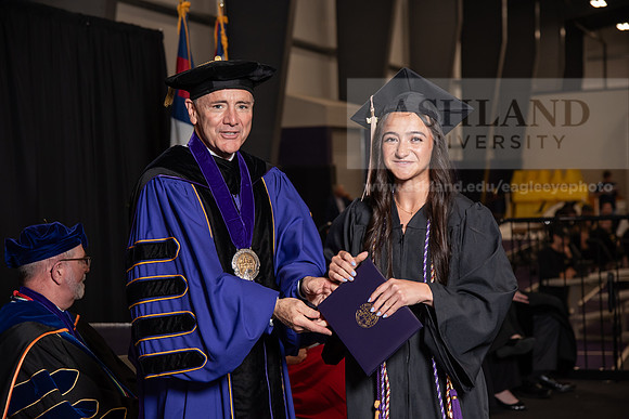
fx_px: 1485
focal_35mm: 85
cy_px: 210
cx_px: 314
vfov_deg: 16.1
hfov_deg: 23.9
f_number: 5
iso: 1000
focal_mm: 85
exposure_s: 1/200
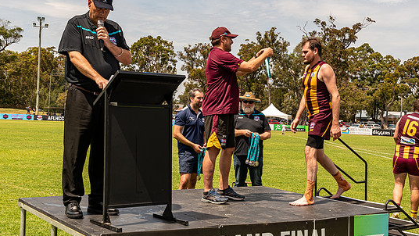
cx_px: 217
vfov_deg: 23.5
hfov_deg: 40.6
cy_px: 96
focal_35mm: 51
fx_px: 567
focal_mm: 30
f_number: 8
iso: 200
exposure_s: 1/500
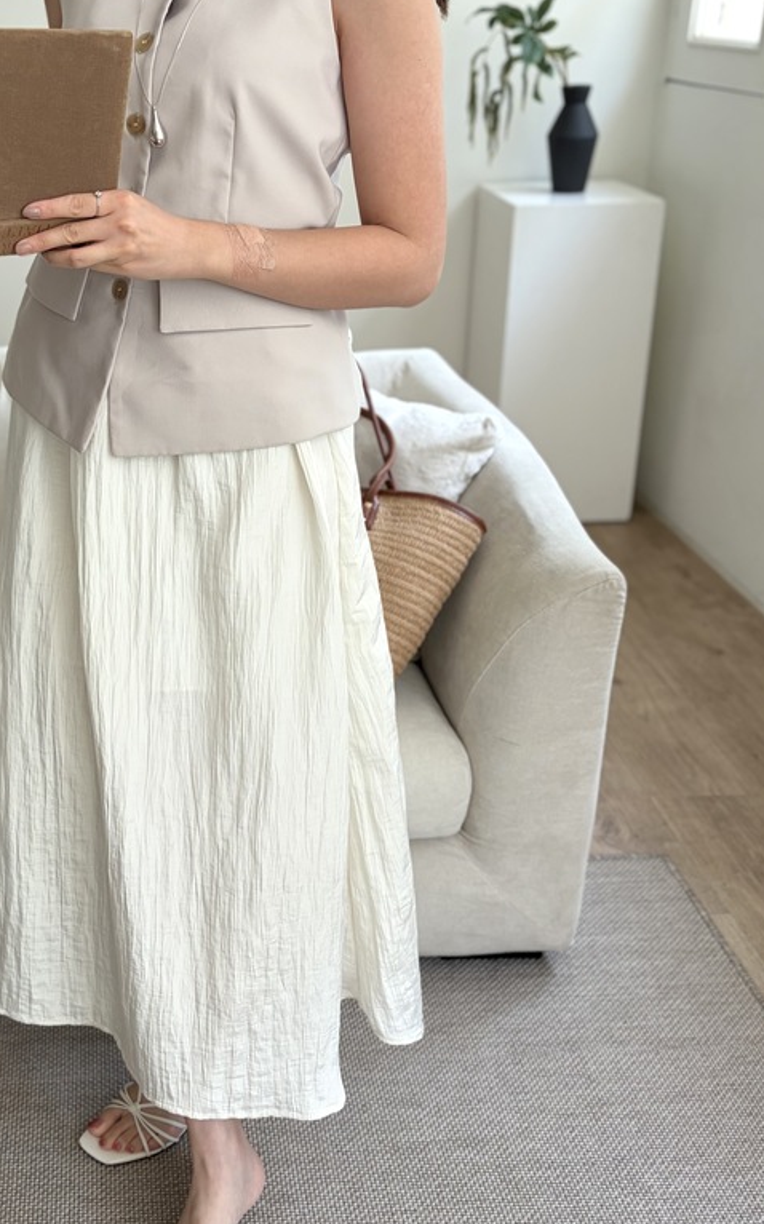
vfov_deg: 53.9
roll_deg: +0.6
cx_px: 184
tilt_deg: -21.7
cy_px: 548
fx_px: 1201
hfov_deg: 34.5
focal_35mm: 36
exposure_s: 1/121
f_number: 1.6
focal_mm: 5.96
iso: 64
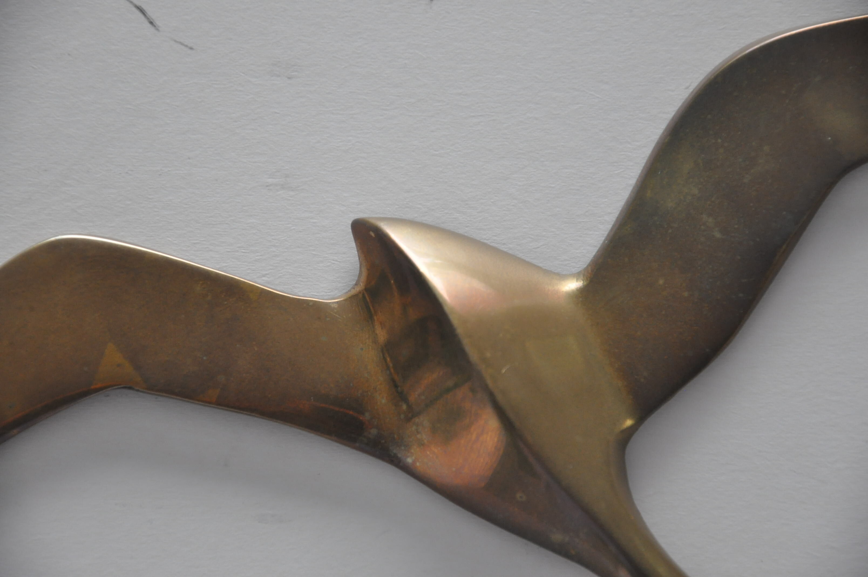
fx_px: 3793
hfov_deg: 13.1
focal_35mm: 158
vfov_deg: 8.7
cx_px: 434
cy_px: 288
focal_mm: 105
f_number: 5.6
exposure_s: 1/125
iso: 1100
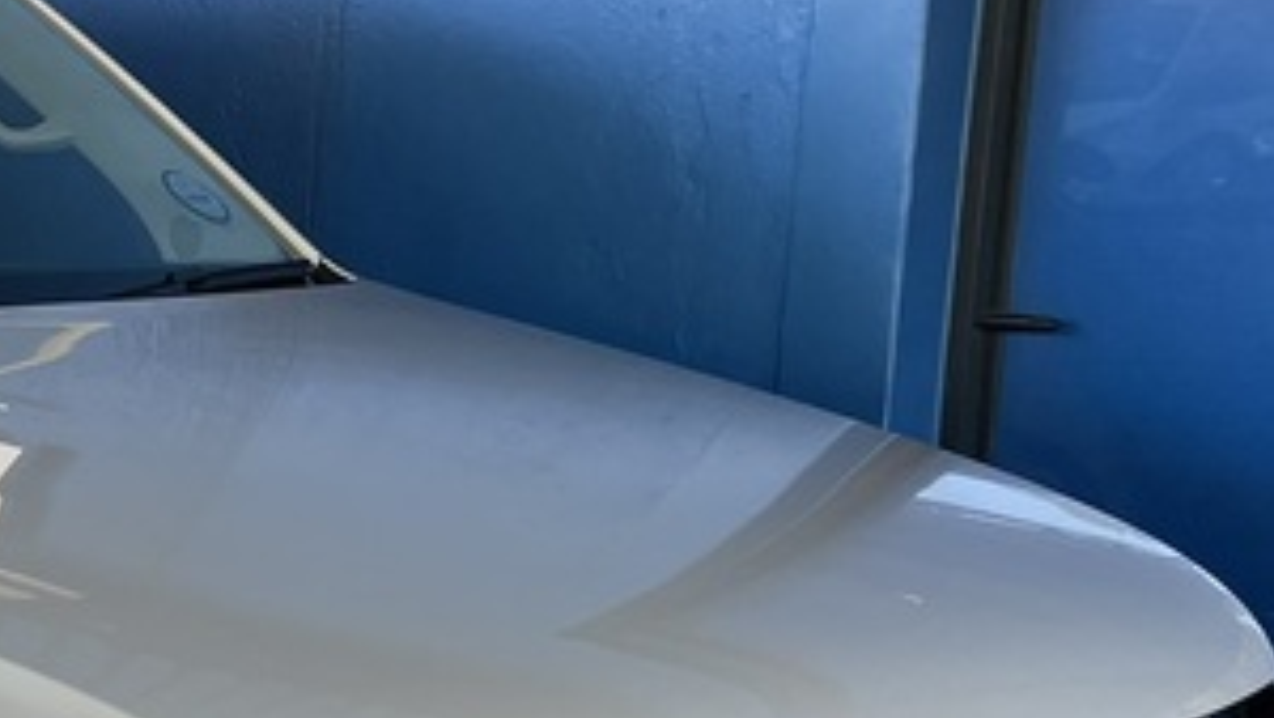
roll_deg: +0.8
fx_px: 3143
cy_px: 994
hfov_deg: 21.2
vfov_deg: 12.5
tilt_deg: -16.3
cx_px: -285
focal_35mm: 93
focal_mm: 5.1
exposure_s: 1/121
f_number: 1.6
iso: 80
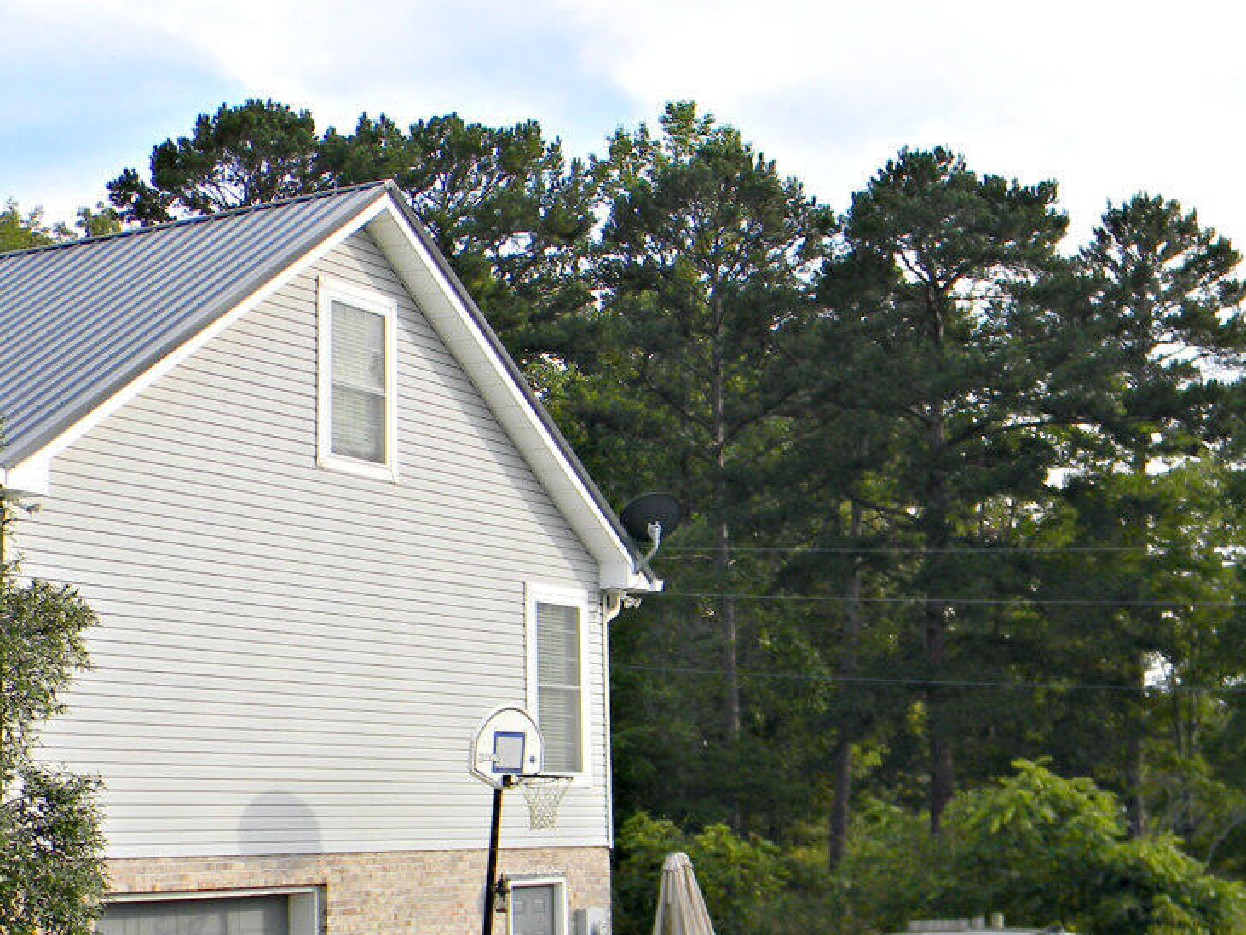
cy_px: 606
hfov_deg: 30.7
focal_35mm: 63
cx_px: 602
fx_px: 2269
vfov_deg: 23.2
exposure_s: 1/276
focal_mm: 6.4
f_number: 3.7
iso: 80
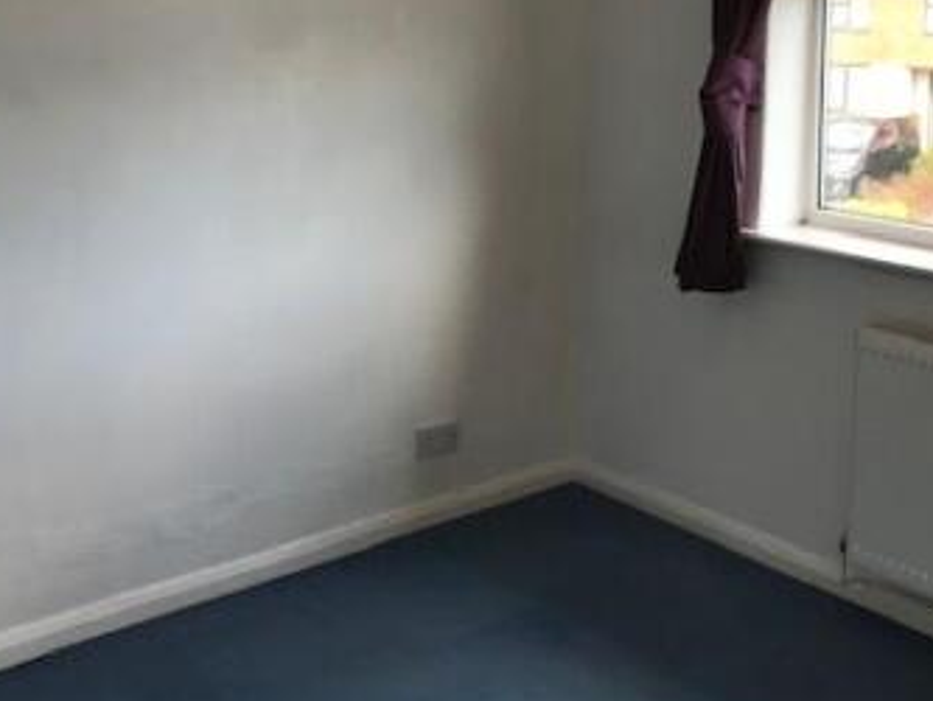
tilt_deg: -7.5
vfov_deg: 29.0
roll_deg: -0.3
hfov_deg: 38.6
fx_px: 1321
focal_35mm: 49
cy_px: 133
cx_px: 601
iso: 25
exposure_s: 1/100
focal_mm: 3.99
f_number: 1.8
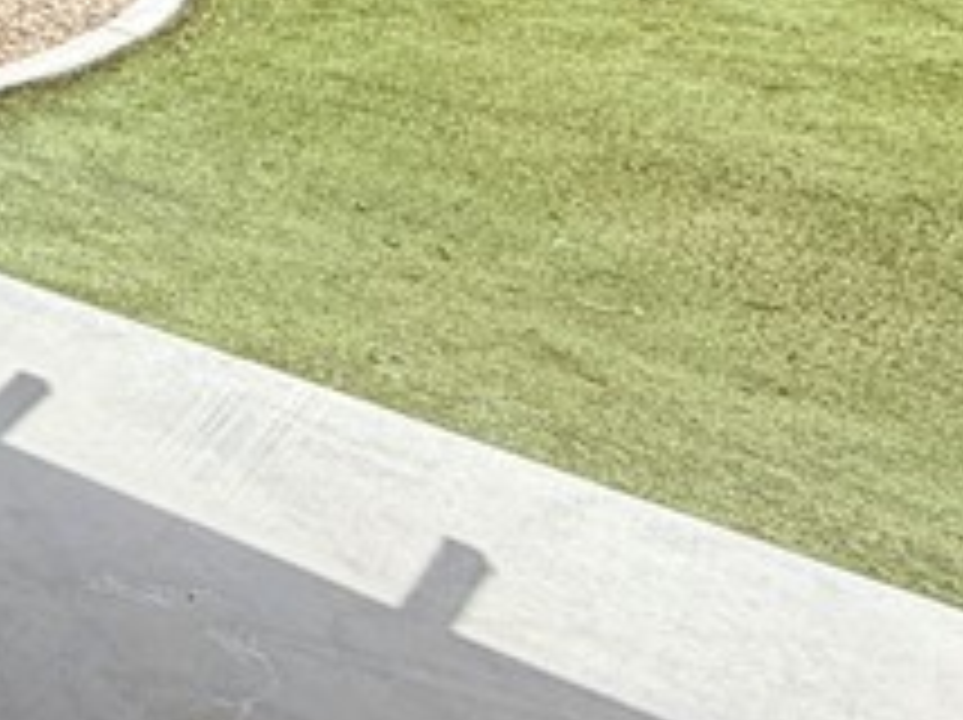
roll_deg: +0.5
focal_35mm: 67
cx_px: -747
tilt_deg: -0.6
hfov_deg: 20.7
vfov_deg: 17.9
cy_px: -540
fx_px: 1862
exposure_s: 1/559
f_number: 2.2
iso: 40
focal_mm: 2.22
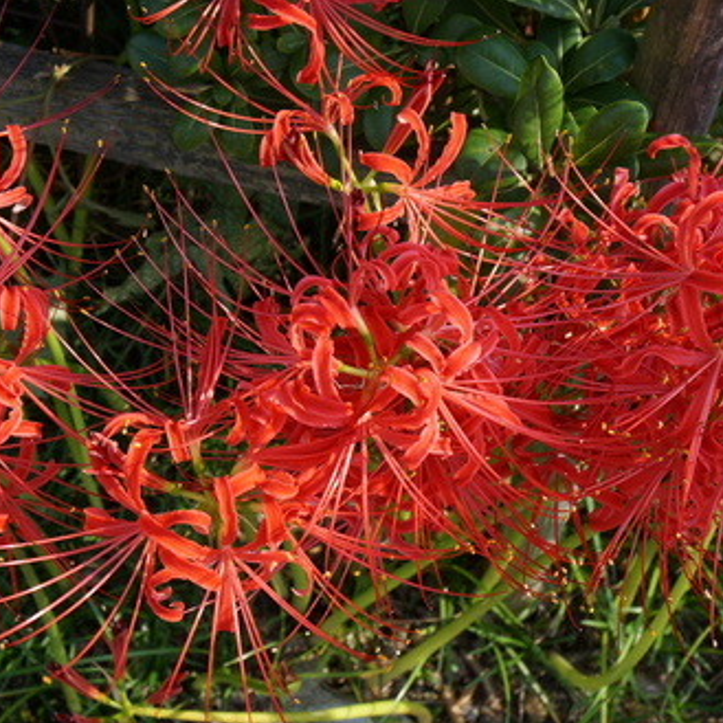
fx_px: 1536
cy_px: 362
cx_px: 272
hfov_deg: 26.4
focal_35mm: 65
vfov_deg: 26.5
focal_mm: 28
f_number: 9
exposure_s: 1/60
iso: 100
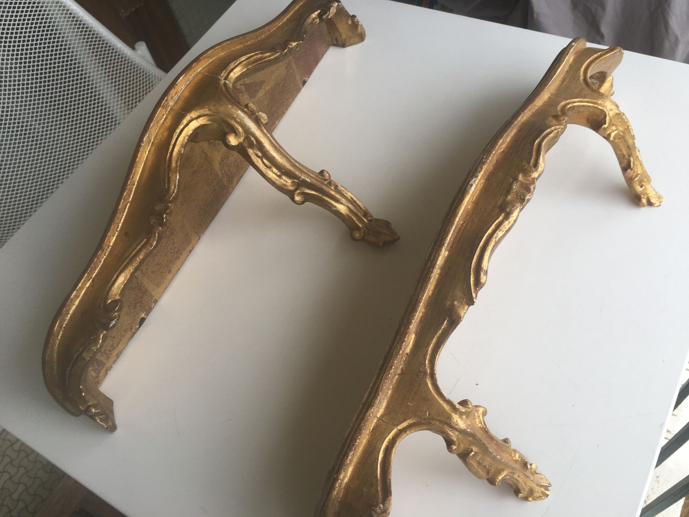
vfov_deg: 48.2
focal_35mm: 29
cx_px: 344
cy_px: 258
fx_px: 577
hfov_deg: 61.7
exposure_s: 1/50
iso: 25
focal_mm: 4.15
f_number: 2.2
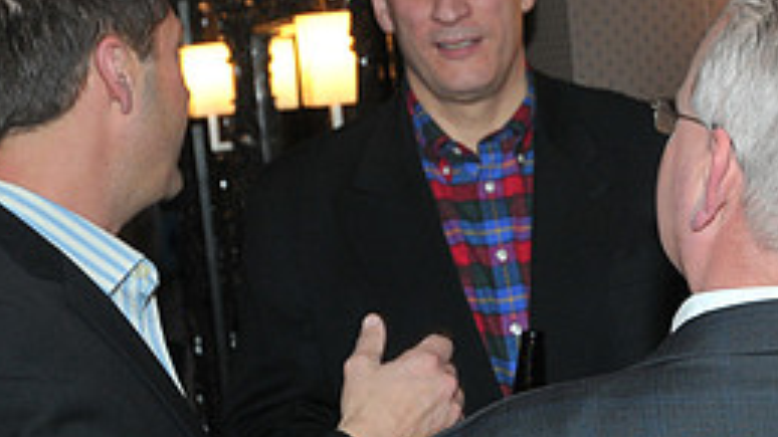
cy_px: 188
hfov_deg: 18.8
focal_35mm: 113
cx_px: 615
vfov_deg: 10.7
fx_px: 2331
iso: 500
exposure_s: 1/40
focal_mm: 32
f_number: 5.6
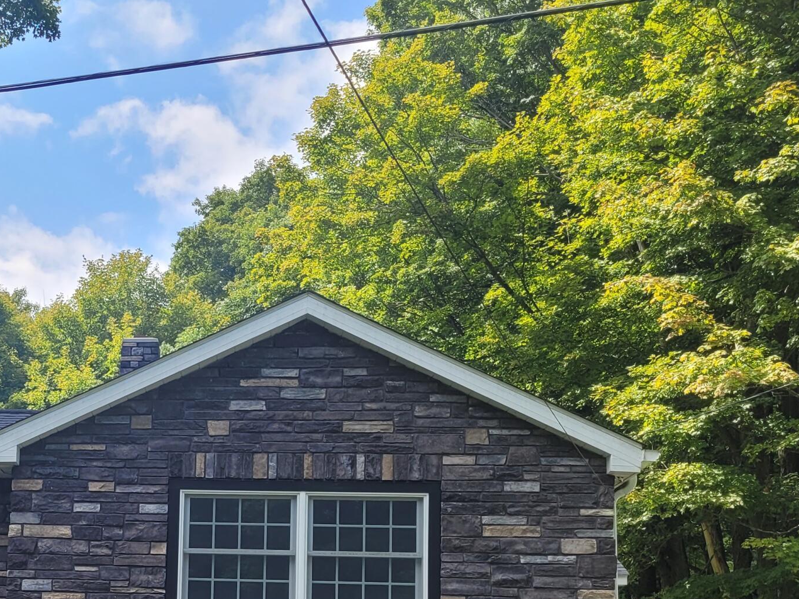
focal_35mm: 57
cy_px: 601
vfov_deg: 24.5
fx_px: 1316
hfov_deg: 32.0
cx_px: 70
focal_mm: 5.4
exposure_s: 1/914
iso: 40
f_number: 1.8
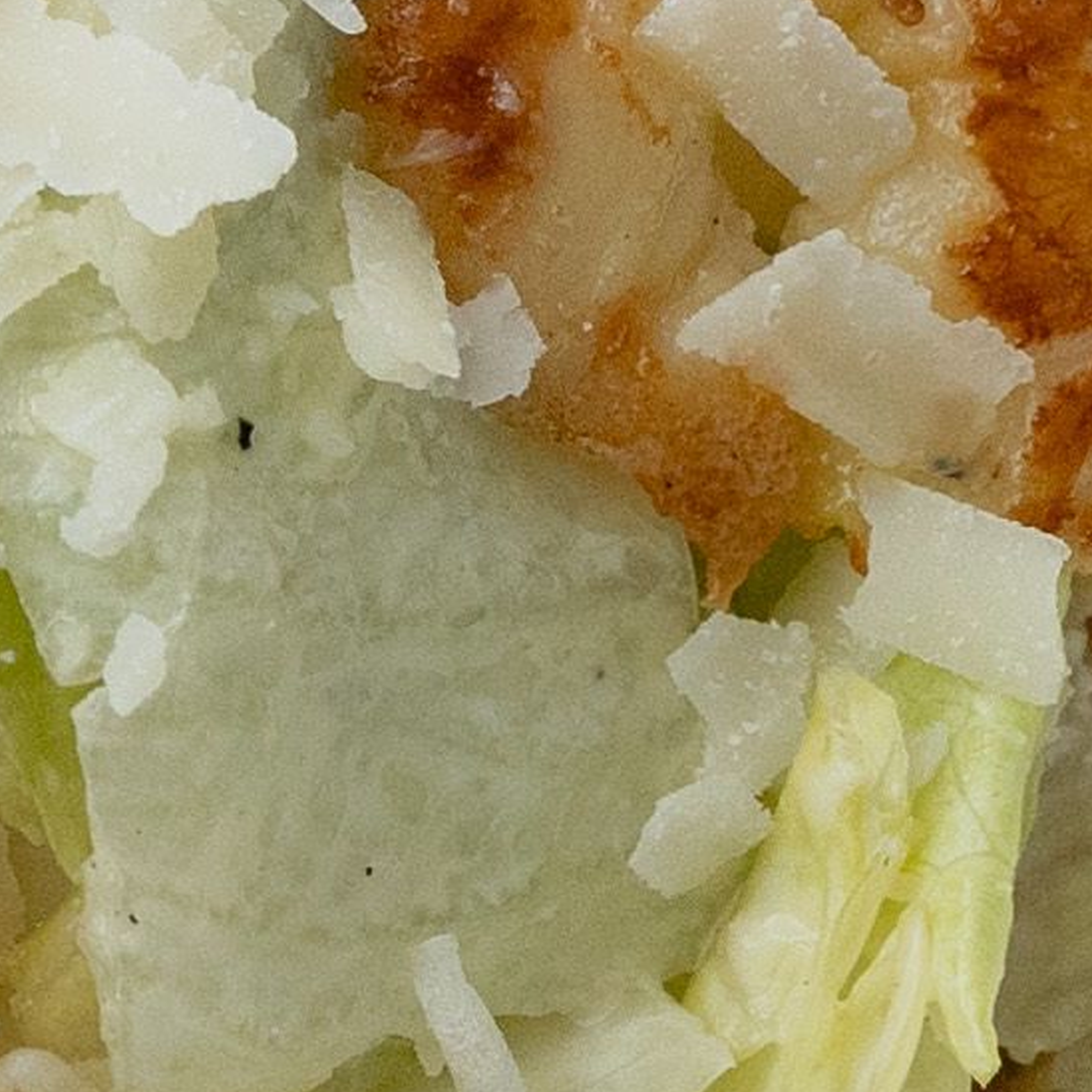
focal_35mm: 317
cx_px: -1002
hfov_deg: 5.4
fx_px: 11314
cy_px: -1030
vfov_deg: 5.4
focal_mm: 35
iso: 1000
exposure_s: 1/160
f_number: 5
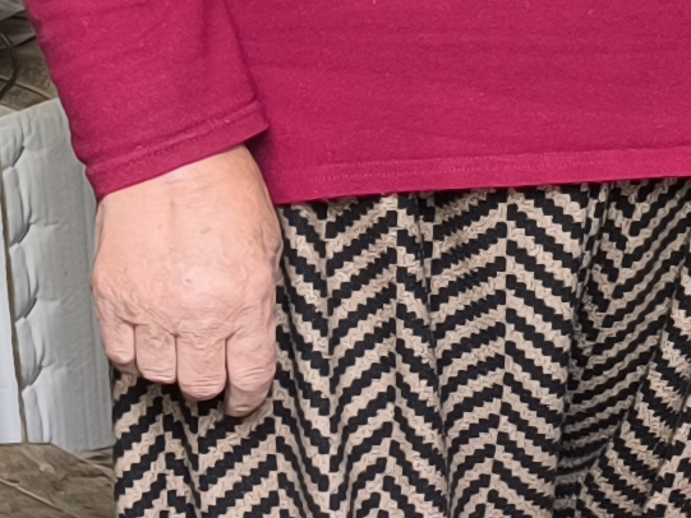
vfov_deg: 8.5
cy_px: 184
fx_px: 3474
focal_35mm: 174
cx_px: 1841
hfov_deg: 9.6
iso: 250
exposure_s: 1/90
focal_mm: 6.57
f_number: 1.6
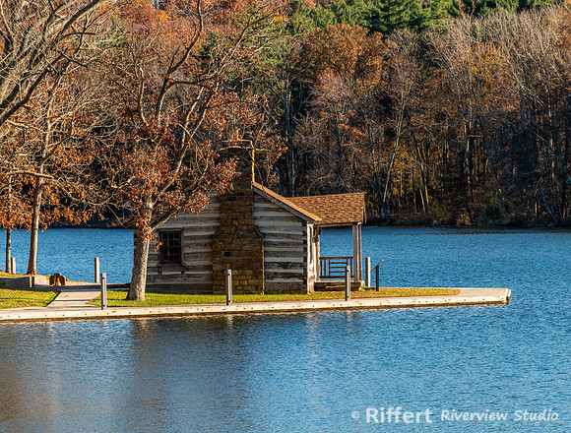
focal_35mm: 203
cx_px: 373
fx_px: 3368
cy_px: 249
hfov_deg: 9.7
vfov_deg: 7.4
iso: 100
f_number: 7.1
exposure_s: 1/125
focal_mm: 160
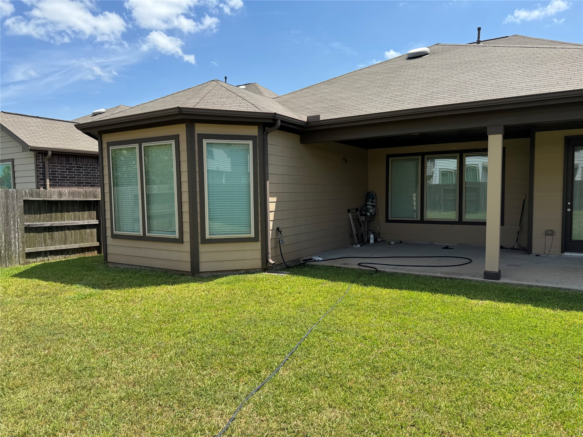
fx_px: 404
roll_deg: -1.2
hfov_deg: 71.6
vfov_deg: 56.8
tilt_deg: -2.6
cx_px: 292
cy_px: 218
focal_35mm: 24
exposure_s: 1/2604
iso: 80
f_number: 1.78
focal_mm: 6.76
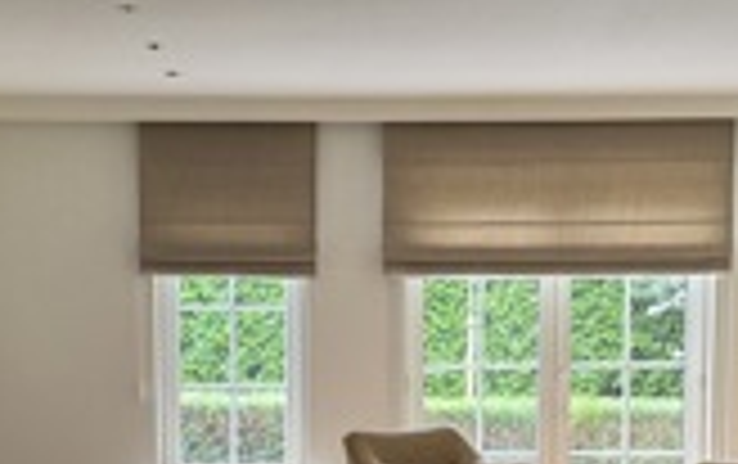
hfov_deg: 21.0
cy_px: 518
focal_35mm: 99
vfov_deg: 13.0
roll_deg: +0.1
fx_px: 1994
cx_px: 338
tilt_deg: -5.8
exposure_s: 1/121
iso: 200
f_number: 1.78
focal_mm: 6.76
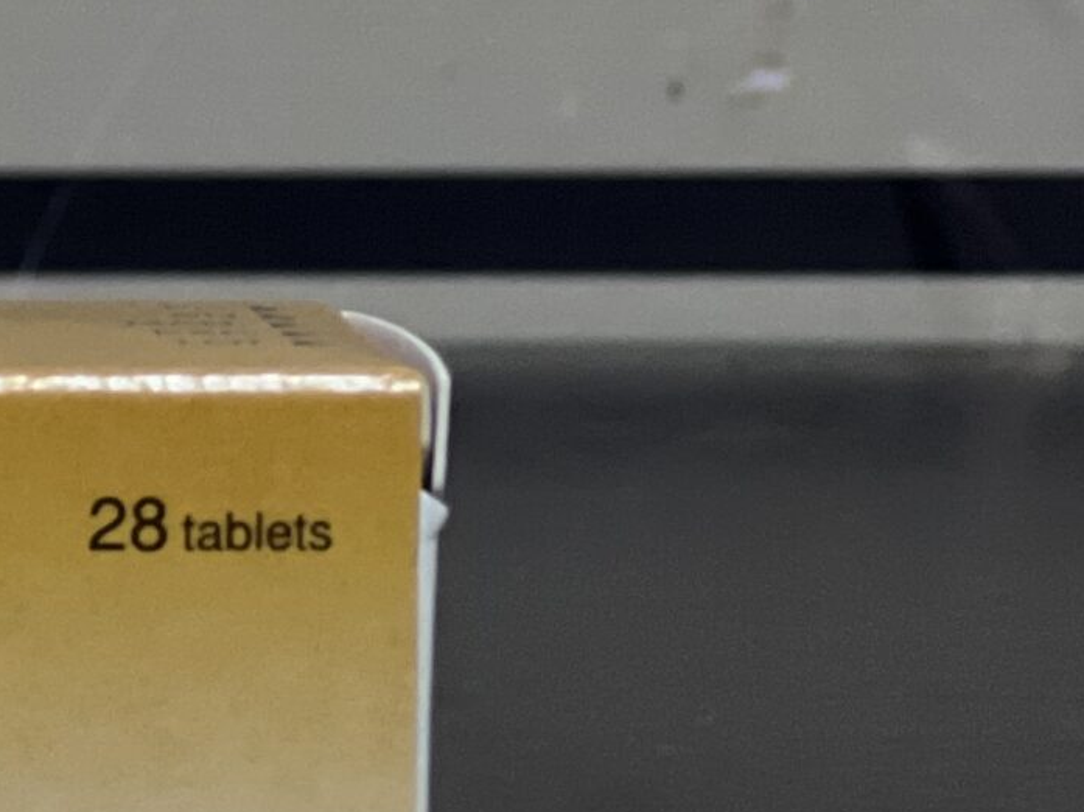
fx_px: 8858
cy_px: 348
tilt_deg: -6.2
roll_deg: +0.0
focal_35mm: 283
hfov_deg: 6.9
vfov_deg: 5.2
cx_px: -778
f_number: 2.8
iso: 320
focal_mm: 9
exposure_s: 1/25
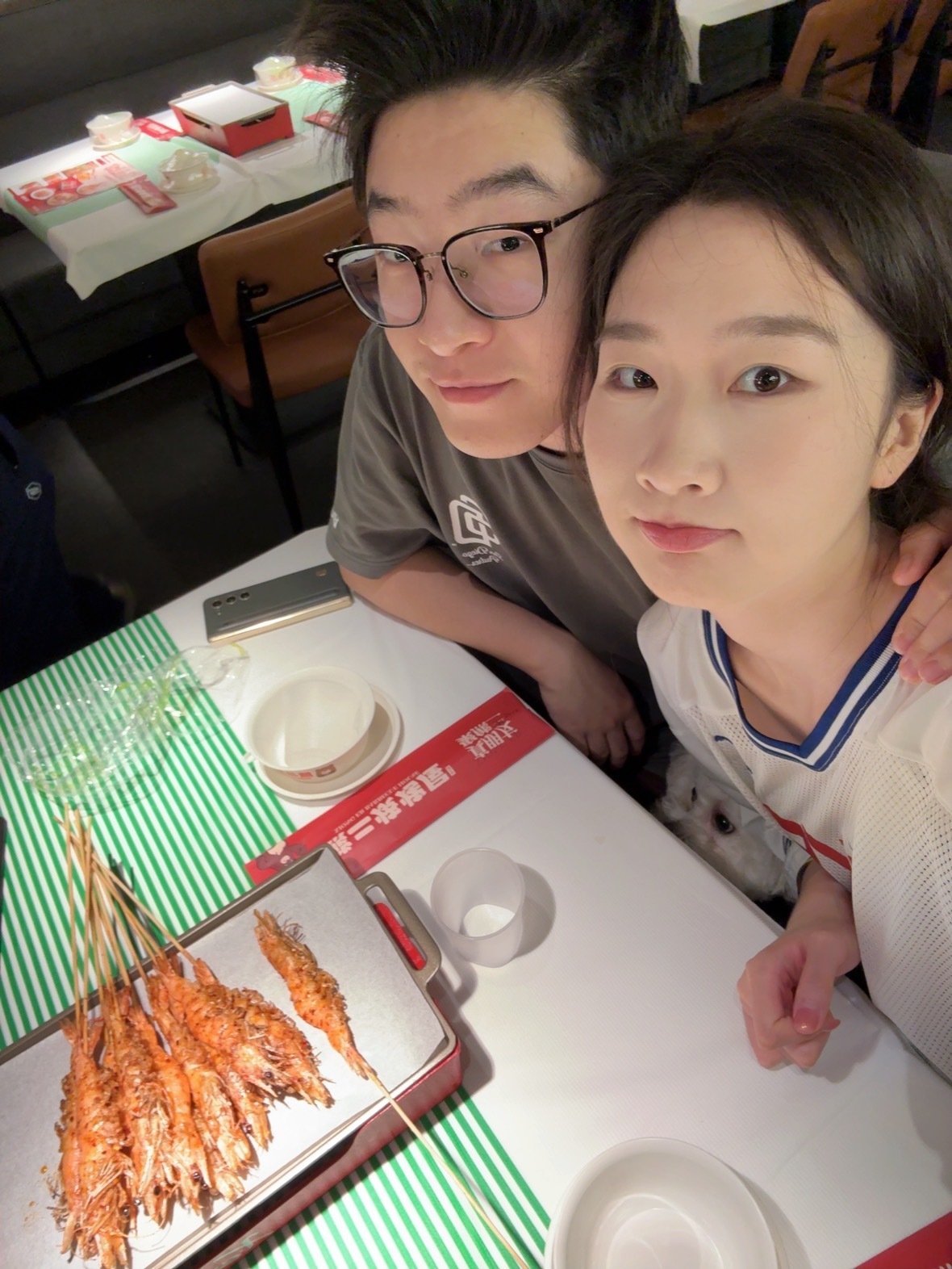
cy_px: 634
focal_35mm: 23
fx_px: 843
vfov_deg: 73.9
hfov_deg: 58.9
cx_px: 476
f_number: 1.9
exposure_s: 1/50
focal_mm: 2.69
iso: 200
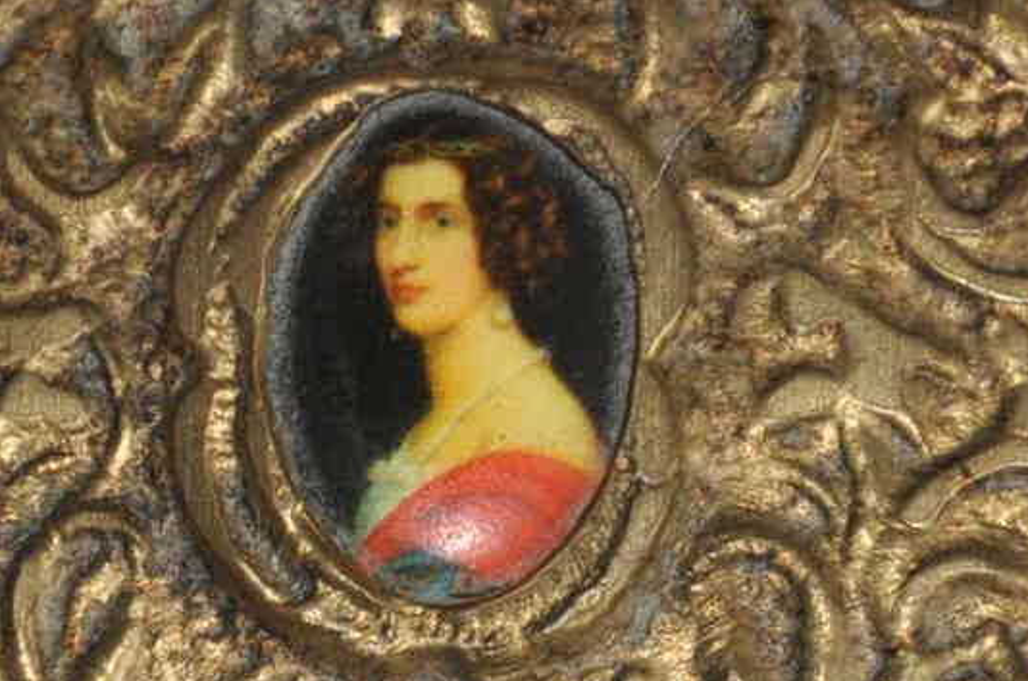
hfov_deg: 10.9
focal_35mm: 189
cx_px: 491
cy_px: 358
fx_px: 5376
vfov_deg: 7.3
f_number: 5.6
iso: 800
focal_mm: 105
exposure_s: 1/60
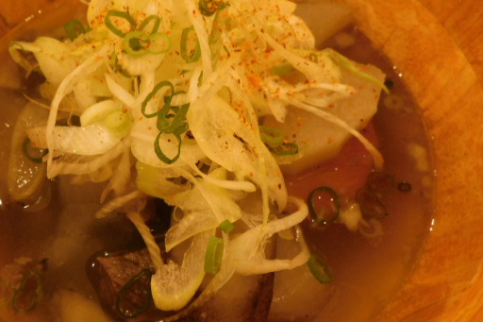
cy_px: 133
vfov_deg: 34.1
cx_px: 192
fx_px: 523
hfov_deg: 49.3
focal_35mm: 39
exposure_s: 1/10
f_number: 3.2
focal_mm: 5.3
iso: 400
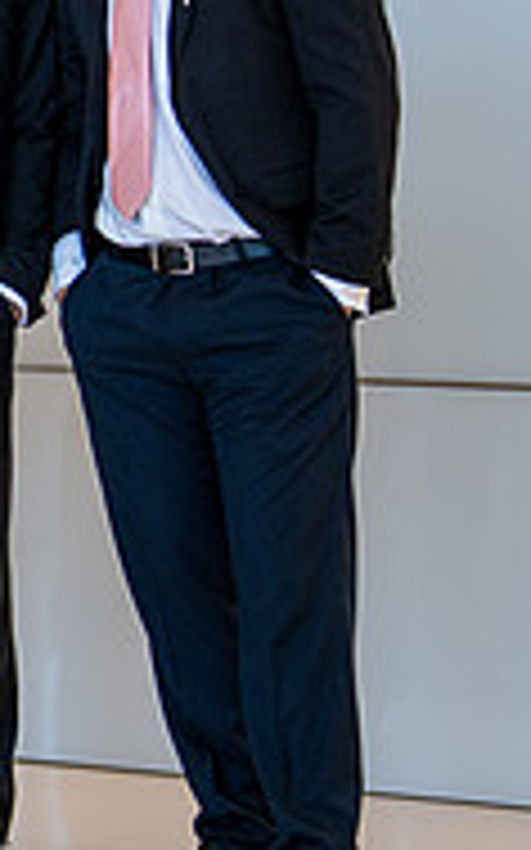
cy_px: 193
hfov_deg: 6.9
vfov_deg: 11.2
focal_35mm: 186
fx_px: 4310
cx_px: -437
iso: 400
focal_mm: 50
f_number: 1.2
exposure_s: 1/1250
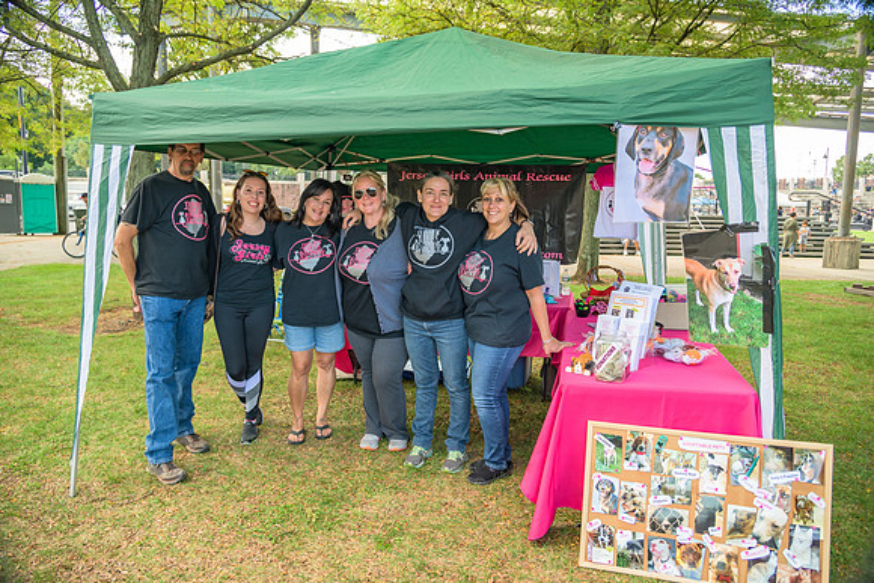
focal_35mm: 24
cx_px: 437
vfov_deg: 53.2
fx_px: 583
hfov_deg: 73.7
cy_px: 292
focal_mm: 24
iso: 400
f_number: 4
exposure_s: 1/100
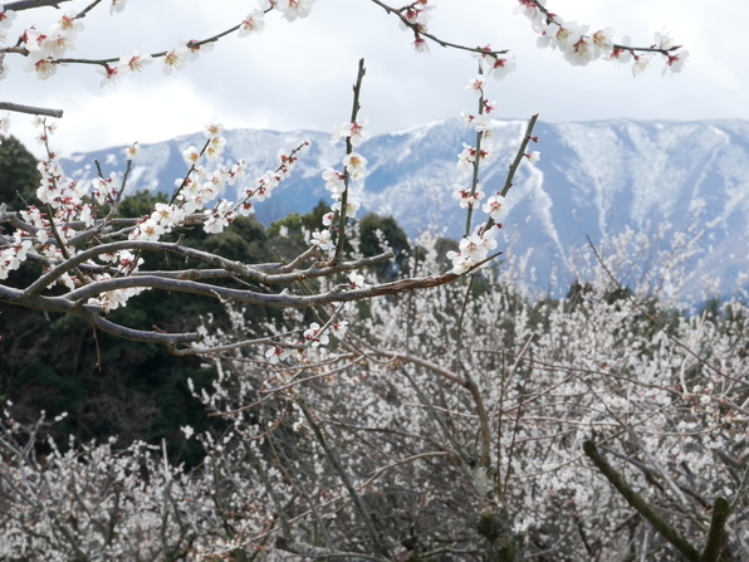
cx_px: 376
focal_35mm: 121
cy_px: 280
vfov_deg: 12.2
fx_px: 2618
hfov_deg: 16.3
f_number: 16
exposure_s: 1/50
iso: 200
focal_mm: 60
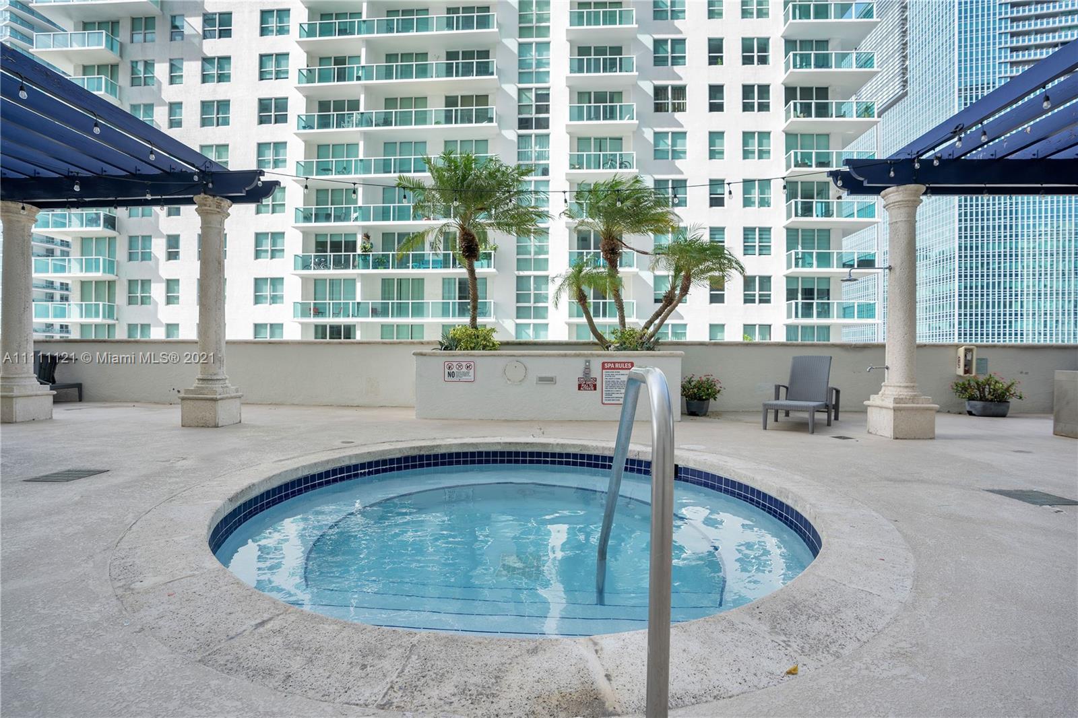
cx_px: 539
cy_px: 359
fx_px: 479
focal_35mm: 16
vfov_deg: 73.7
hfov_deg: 96.7
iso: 100
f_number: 5
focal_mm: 16
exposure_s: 1/250
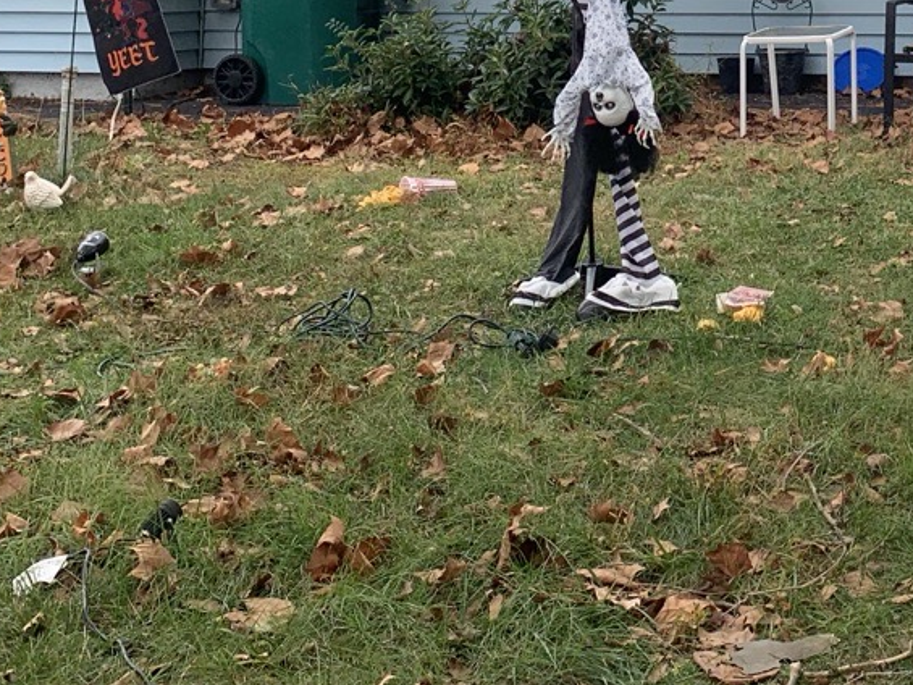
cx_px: 877
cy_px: -164
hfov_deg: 26.9
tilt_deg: +2.8
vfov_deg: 19.9
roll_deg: -0.2
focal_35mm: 69
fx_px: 1820
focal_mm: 4.25
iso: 25
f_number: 1.8
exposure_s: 1/495
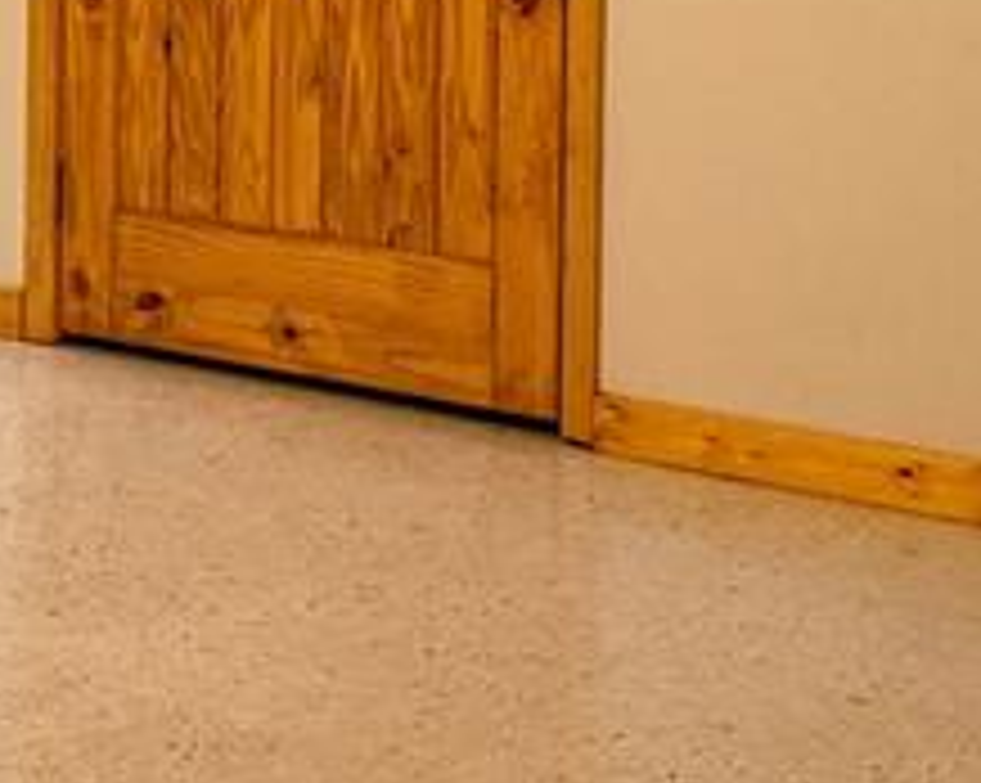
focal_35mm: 110
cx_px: -378
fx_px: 3191
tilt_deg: -0.9
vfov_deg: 13.4
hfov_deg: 16.3
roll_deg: -0.9
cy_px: -284
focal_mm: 6.76
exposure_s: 1/120
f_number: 1.78
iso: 400
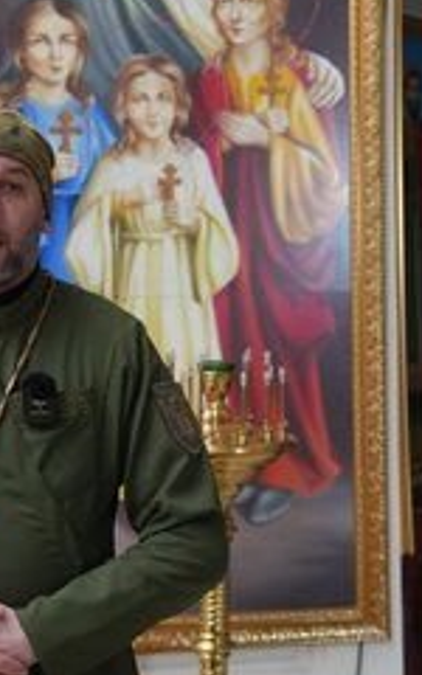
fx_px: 1343
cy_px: 333
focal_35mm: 73
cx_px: 132
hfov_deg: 17.8
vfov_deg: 28.2
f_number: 4
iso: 6400
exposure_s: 1/160
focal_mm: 43
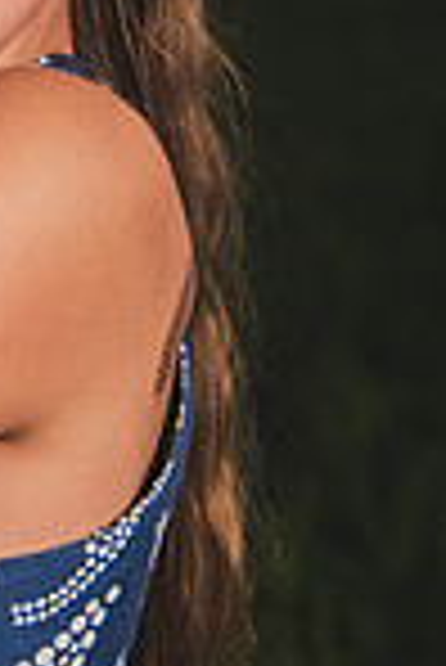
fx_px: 2540
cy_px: 61
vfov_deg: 14.8
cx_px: -743
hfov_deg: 8.8
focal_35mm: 137
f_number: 2.8
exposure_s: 1/1000
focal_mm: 35
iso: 200
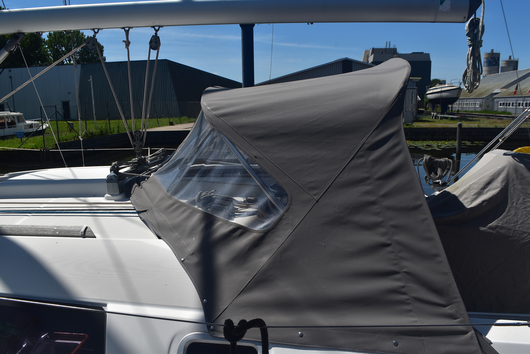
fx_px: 398
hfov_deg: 67.3
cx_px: 265
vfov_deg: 48.0
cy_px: 177
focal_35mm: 27
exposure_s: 1/500
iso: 220
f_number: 11
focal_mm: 18
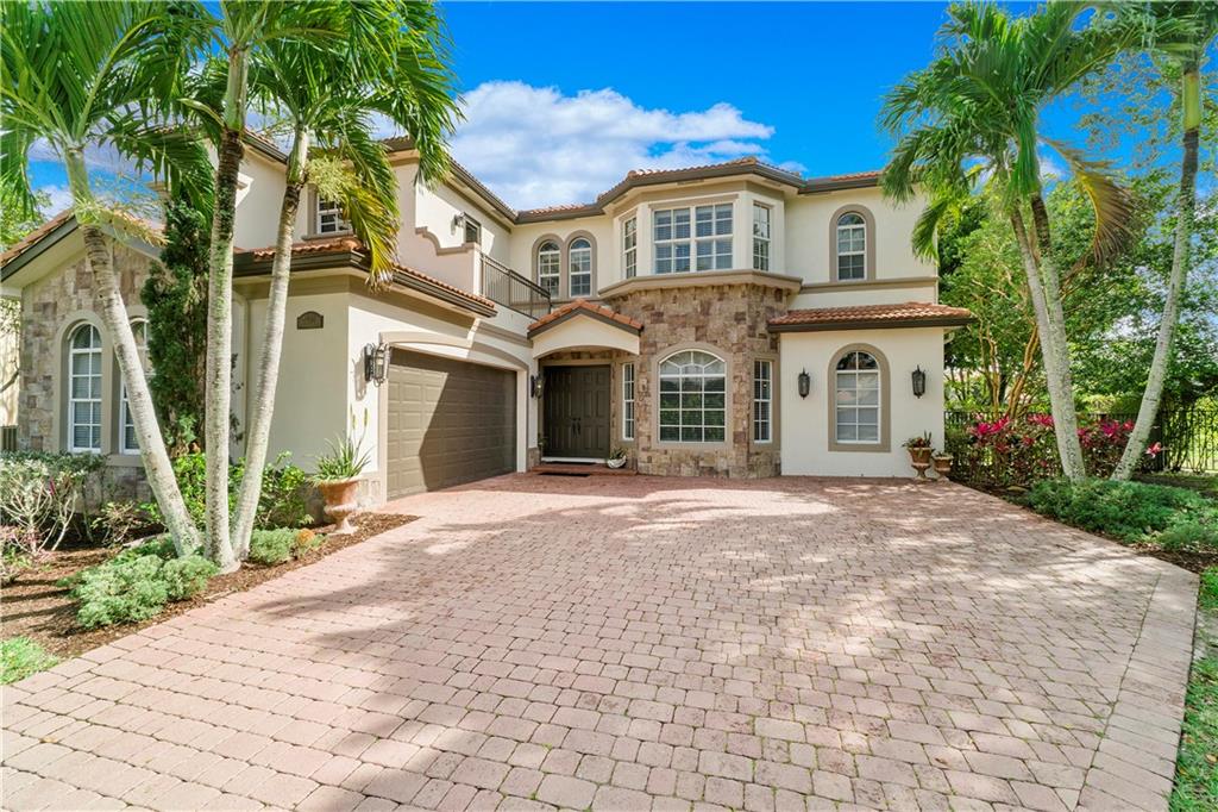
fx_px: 507
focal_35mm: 15
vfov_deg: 77.3
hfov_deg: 100.4
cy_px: 406
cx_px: 609
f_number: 11
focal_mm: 10
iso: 100
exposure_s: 1/125
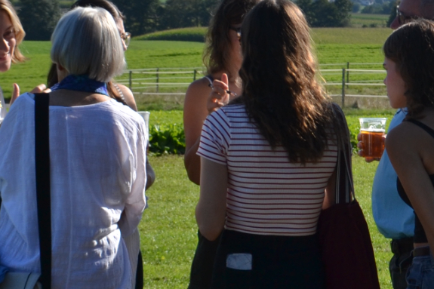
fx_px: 2061
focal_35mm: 171
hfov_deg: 12.0
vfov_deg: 8.0
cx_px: 265
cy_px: 193
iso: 100
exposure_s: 1/250
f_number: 8
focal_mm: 32
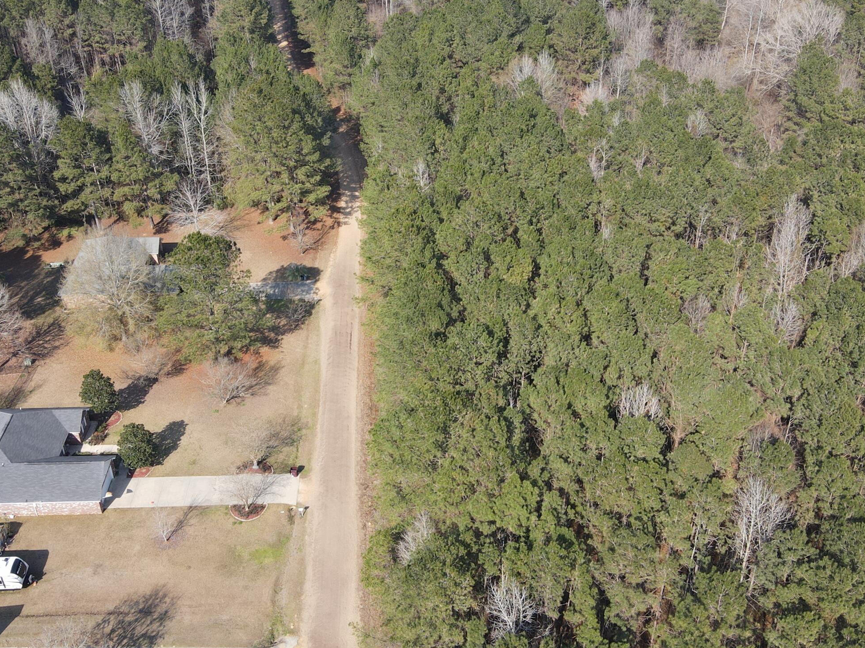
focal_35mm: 37
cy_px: 311
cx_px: 430
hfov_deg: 50.1
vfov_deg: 38.7
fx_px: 924
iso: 100
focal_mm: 4.5
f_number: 2.8
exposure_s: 1/320
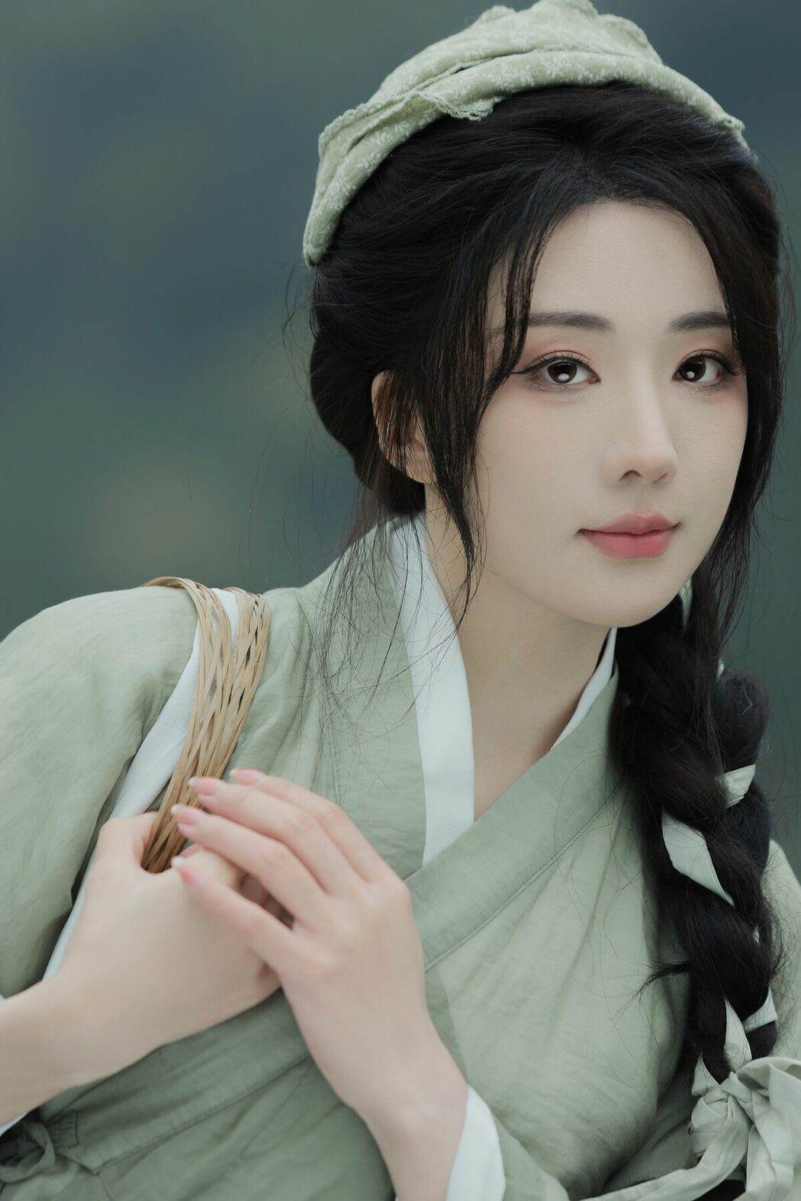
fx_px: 6674
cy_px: 600
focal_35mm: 200
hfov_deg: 6.9
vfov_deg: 10.3
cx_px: 400
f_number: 4
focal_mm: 200
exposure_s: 1/800
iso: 250
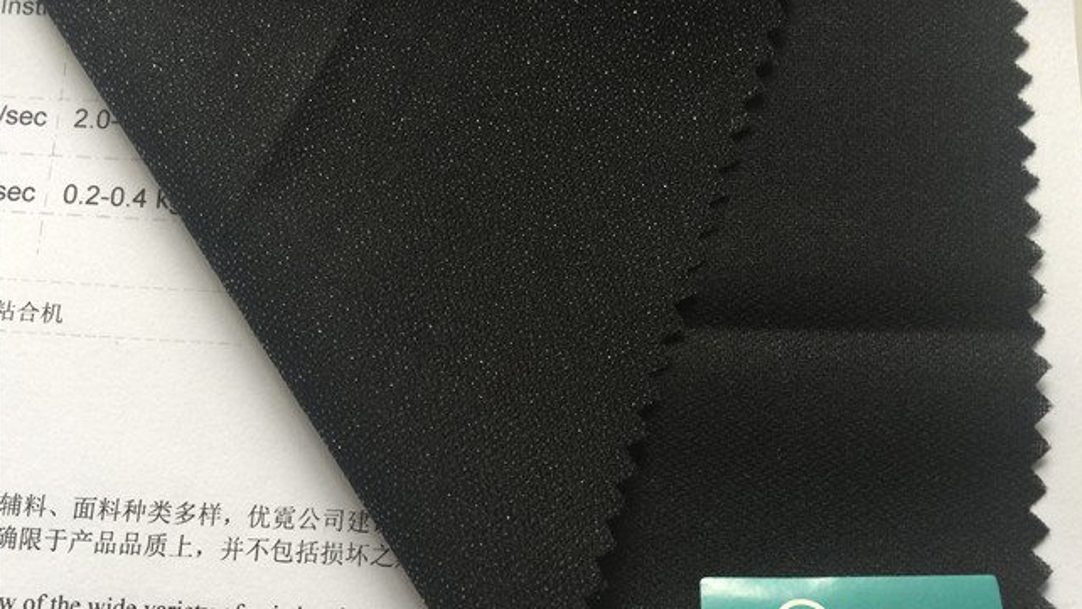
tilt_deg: -80.8
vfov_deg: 36.4
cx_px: 543
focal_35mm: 32
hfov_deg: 61.0
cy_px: 385
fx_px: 918
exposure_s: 1/33
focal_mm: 4.15
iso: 32
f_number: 2.2
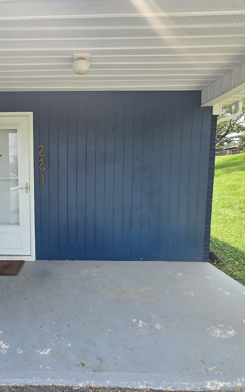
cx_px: 68
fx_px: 203
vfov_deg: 88.0
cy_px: 194
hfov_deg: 59.6
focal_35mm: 19
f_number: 2.2
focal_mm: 2.2
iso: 50
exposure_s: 1/542
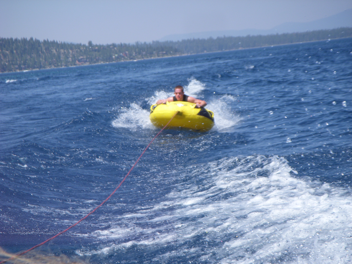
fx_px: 1159
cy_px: 132
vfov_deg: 13.0
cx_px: 176
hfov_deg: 17.3
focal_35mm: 114
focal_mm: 18.9
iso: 100
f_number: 4.2
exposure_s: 1/640
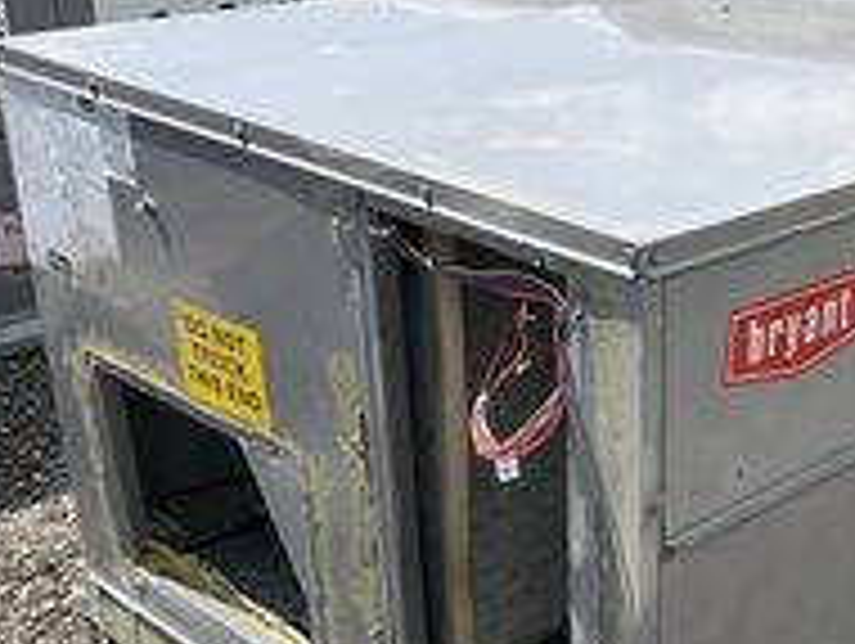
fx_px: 1509
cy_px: 518
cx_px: 693
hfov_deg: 30.8
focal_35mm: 61
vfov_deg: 23.7
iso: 25
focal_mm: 3
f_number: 1.8
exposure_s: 1/1626
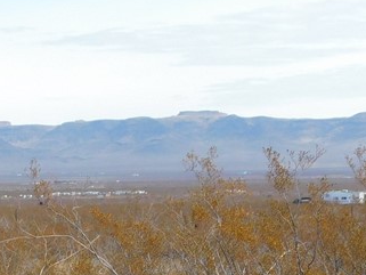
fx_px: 1988
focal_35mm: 188
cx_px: 52
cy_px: 378
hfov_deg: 10.5
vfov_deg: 7.8
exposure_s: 1/640
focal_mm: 10.4
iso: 125
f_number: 4
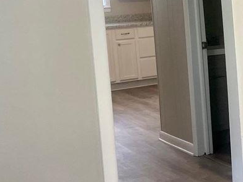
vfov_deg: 17.3
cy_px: 66
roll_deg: +3.4
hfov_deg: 20.7
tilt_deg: -7.2
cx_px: 326
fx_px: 597
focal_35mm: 85
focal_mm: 4.25
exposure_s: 1/120
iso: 125
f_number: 1.8
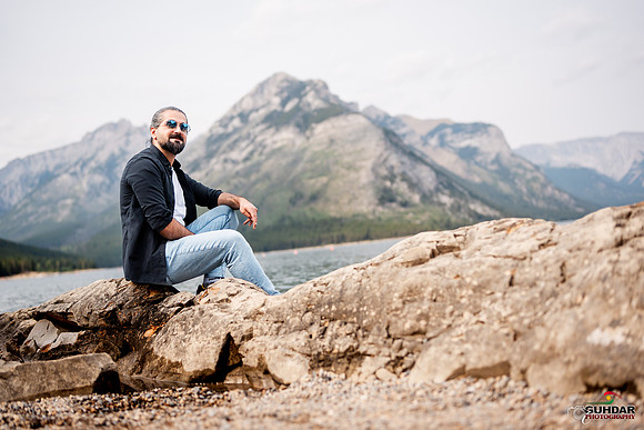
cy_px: 215
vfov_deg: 37.9
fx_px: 626
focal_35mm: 35
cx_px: 322
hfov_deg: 54.4
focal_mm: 35
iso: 200
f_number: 1.6
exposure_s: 1/8000
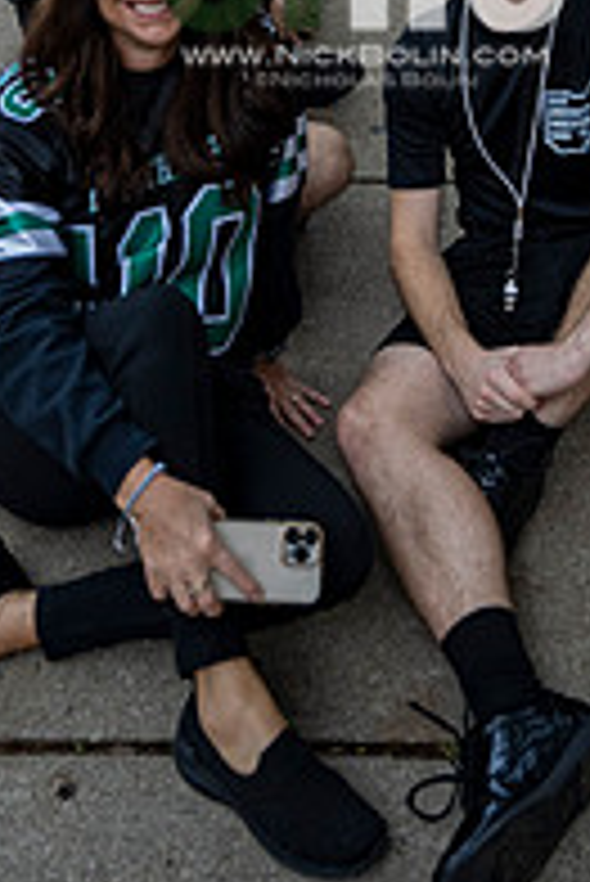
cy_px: -40
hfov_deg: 21.6
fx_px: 1546
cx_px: 365
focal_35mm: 63
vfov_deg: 29.3
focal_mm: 27.5
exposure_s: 1/200
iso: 200
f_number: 4
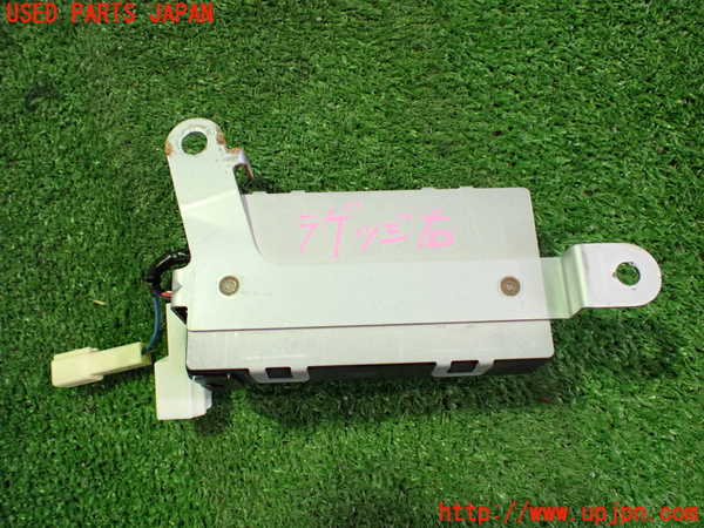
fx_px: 610
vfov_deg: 46.8
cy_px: 264
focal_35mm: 30
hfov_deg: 60.0
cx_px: 352
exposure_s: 1/60
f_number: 2.3
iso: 800
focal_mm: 5.4
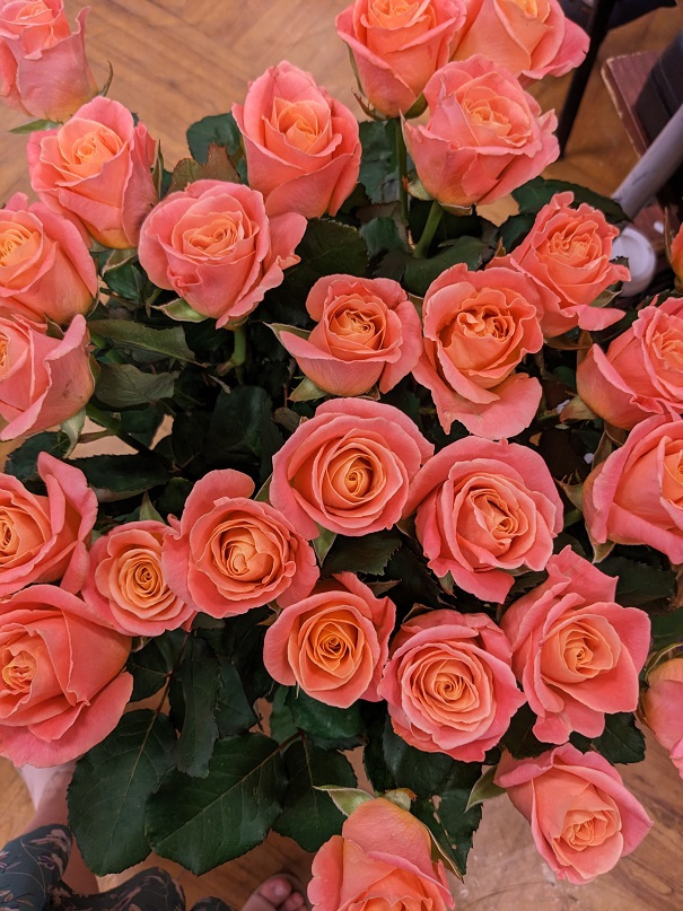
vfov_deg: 65.3
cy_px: 456
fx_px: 710
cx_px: 342
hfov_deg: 51.3
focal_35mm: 27
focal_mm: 4.38
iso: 128
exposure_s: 1/33.3
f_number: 1.73
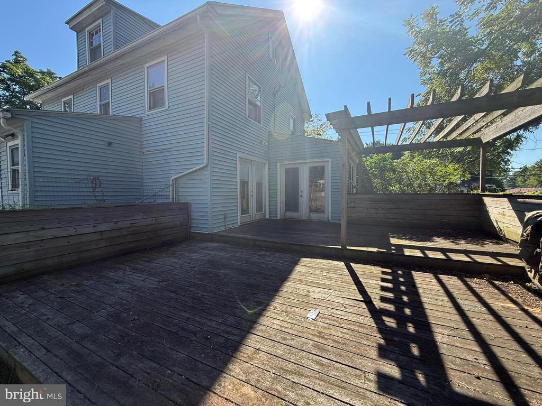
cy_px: 203
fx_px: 219
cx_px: 271
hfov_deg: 102.1
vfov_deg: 85.7
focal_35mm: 14
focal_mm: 2.22
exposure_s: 1/694
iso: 50
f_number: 2.2
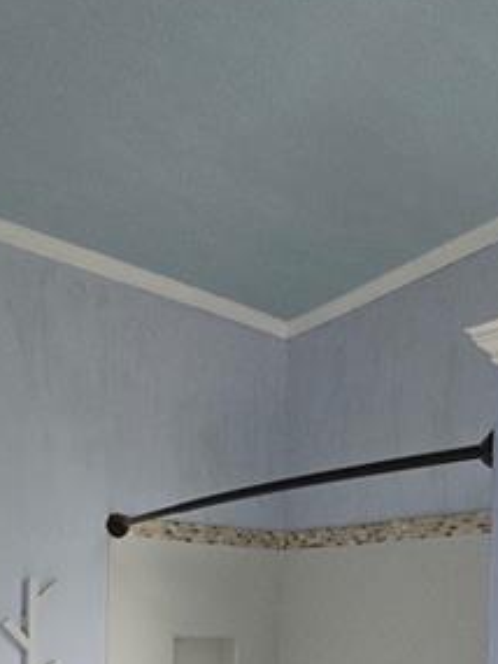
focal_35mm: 35
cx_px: 235
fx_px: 671
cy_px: 638
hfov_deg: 40.7
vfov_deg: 45.7
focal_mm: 2.2
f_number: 2.2
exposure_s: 1/60
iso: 80
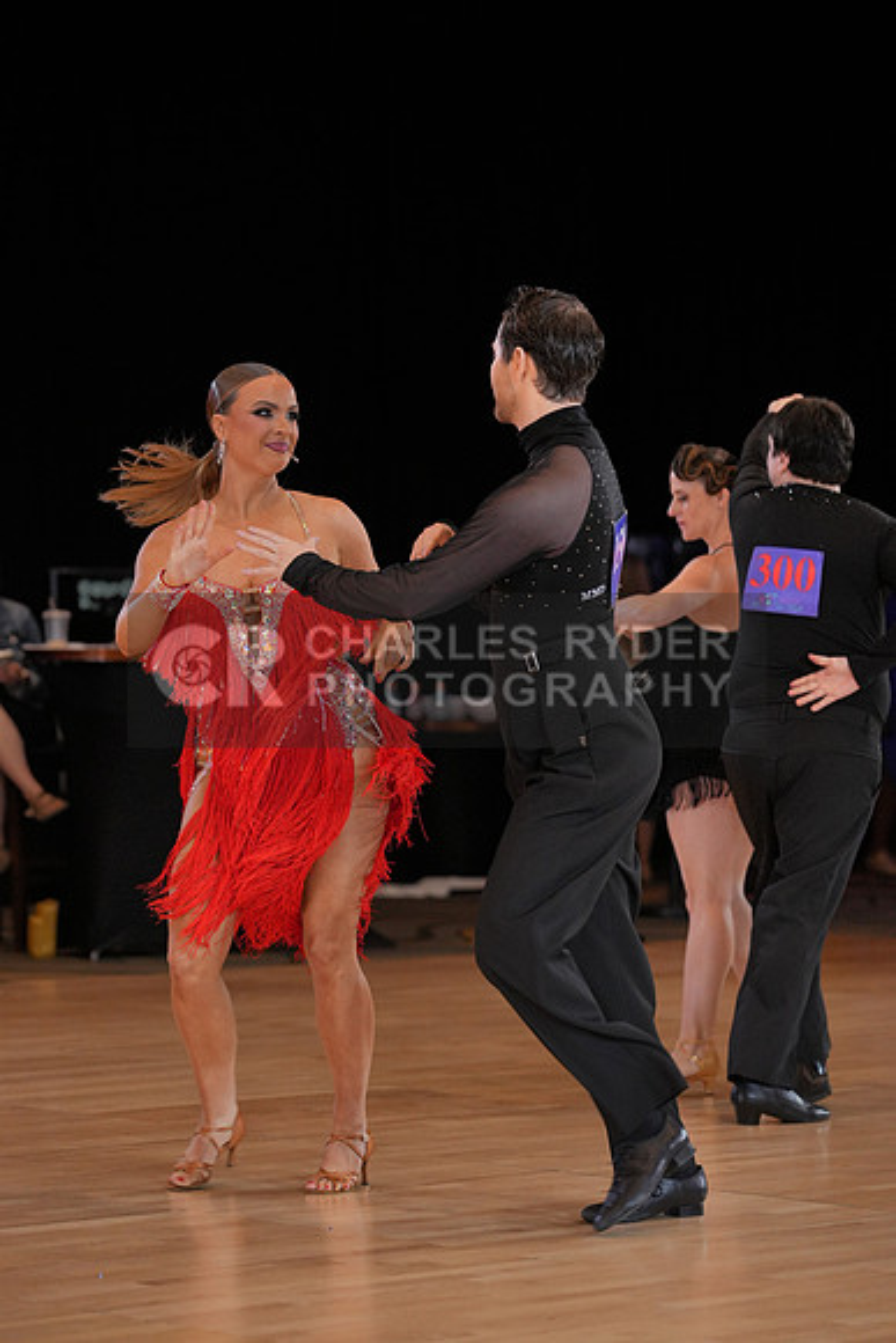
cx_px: 448
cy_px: 672
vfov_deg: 16.1
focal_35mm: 127
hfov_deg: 10.8
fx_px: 4738
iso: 2000
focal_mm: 127
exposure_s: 1/500
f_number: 3.5
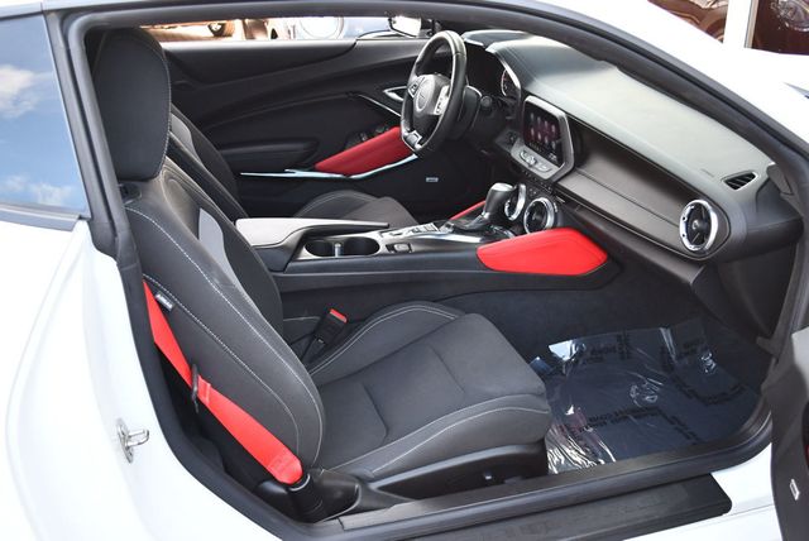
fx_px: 810
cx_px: 404
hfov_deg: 53.1
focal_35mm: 36
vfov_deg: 36.9
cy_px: 270
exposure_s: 1/250
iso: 720
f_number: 3.5
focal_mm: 18
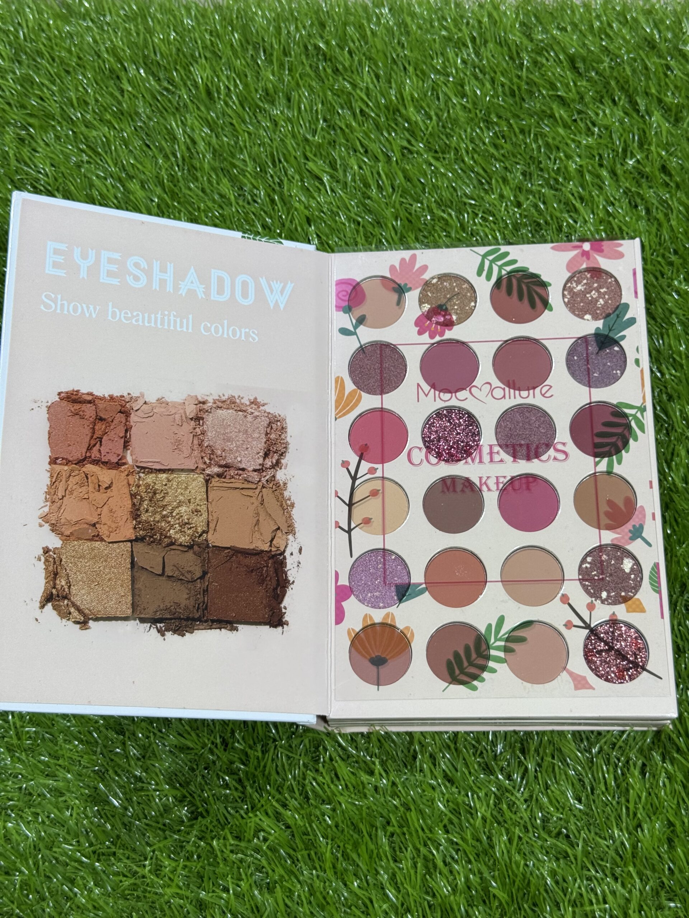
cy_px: 459
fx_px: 1274
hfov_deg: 30.3
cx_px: 344
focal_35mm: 48
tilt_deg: -71.9
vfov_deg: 39.7
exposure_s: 1/134
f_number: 1.78
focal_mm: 6.76
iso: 50
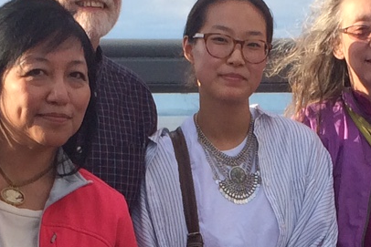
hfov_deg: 13.5
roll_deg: -0.2
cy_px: 414
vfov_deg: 8.7
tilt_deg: -10.3
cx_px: 278
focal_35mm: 152
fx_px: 1567
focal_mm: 4.15
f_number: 2.2
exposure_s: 1/1080
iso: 32
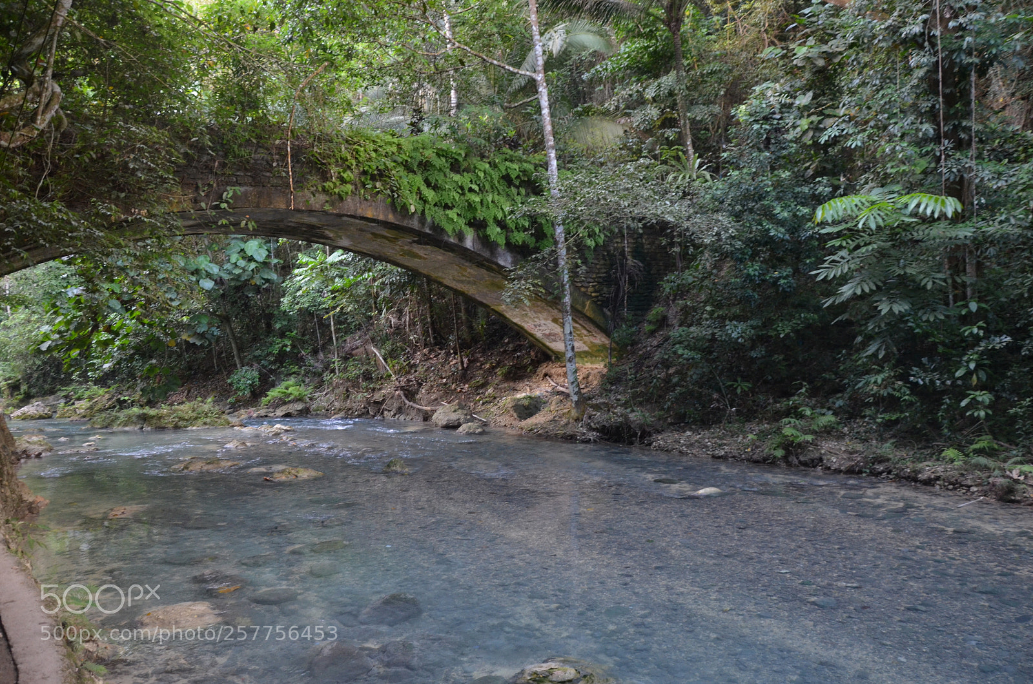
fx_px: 773
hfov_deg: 67.5
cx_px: 516
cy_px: 342
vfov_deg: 47.7
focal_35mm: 27
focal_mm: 18
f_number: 3.5
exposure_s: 1/40
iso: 800
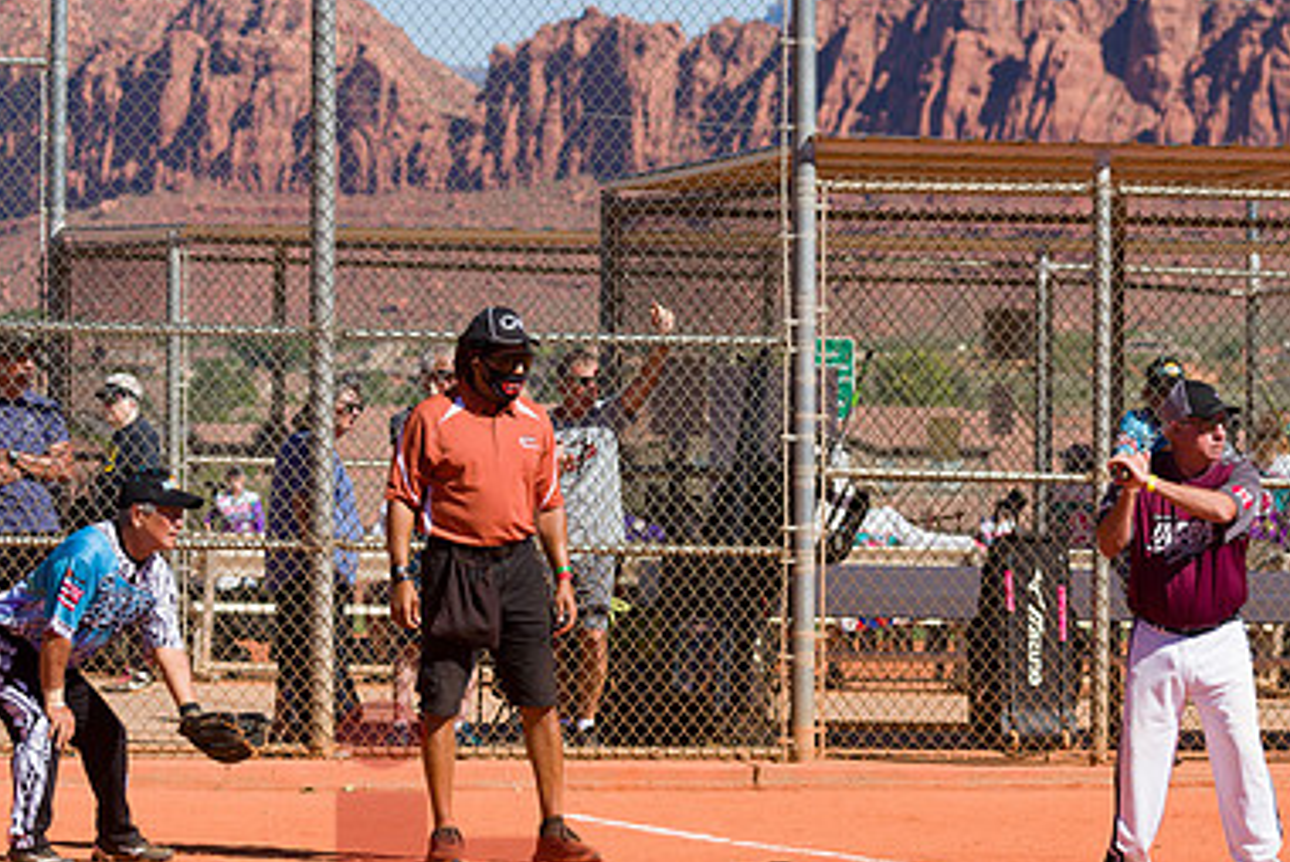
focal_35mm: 236
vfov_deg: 5.8
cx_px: 935
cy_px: 577
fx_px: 8463
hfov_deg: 8.7
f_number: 6.3
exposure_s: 1/2000
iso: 400
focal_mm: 120
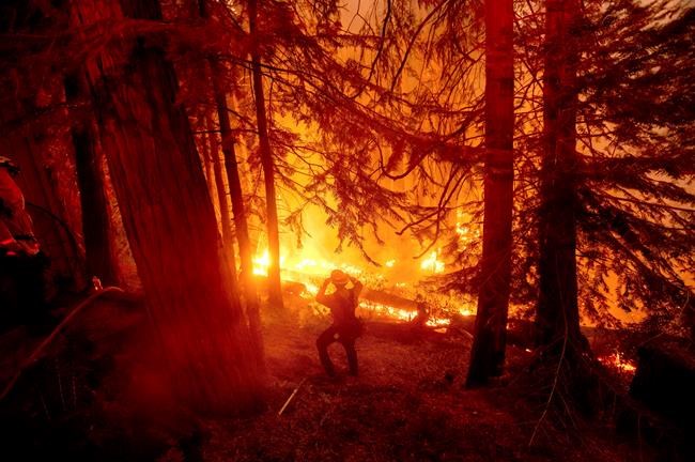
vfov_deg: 70.3
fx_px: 328
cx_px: 348
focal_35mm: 17
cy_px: 231
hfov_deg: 93.3
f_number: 3.3
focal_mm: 17
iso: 6400
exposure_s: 1/20
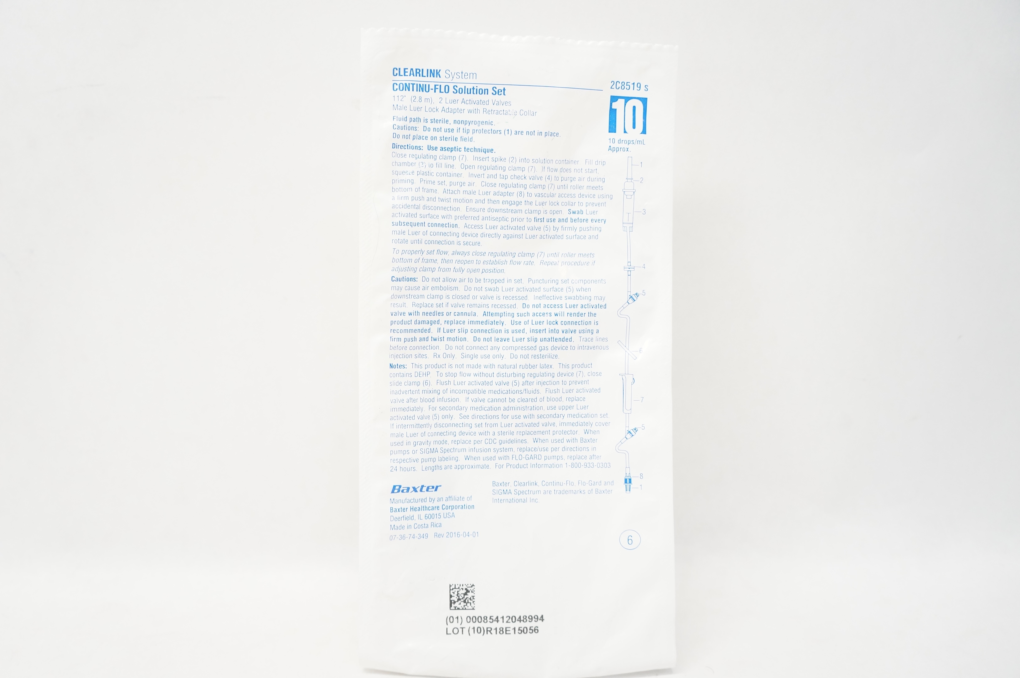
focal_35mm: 27
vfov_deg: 47.8
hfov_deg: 67.4
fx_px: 764
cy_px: 339
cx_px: 510
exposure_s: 1/80
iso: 800
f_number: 5
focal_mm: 18
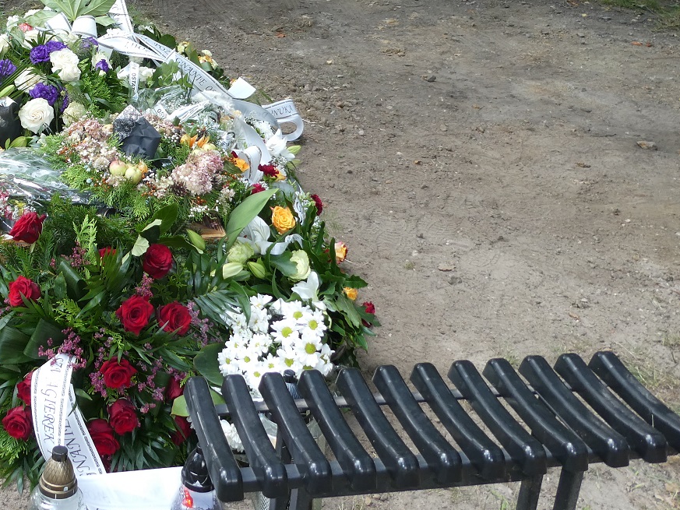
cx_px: 81
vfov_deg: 31.7
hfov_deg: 40.1
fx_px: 864
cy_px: 78
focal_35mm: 44
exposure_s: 1/60
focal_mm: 4.3
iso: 80
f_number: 3.3
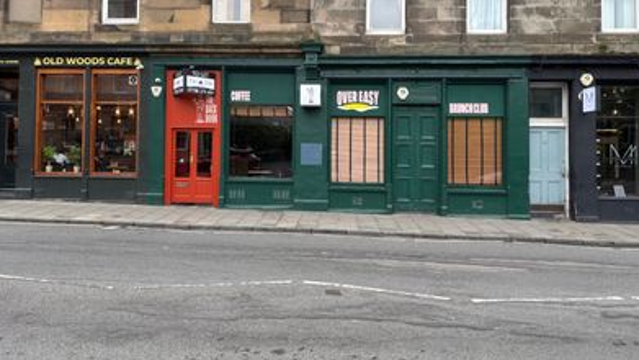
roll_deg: -0.8
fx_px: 491
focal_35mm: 29
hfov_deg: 66.1
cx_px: 314
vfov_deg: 40.0
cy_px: 139
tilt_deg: +1.0
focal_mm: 5.96
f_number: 1.6
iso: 50
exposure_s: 1/361
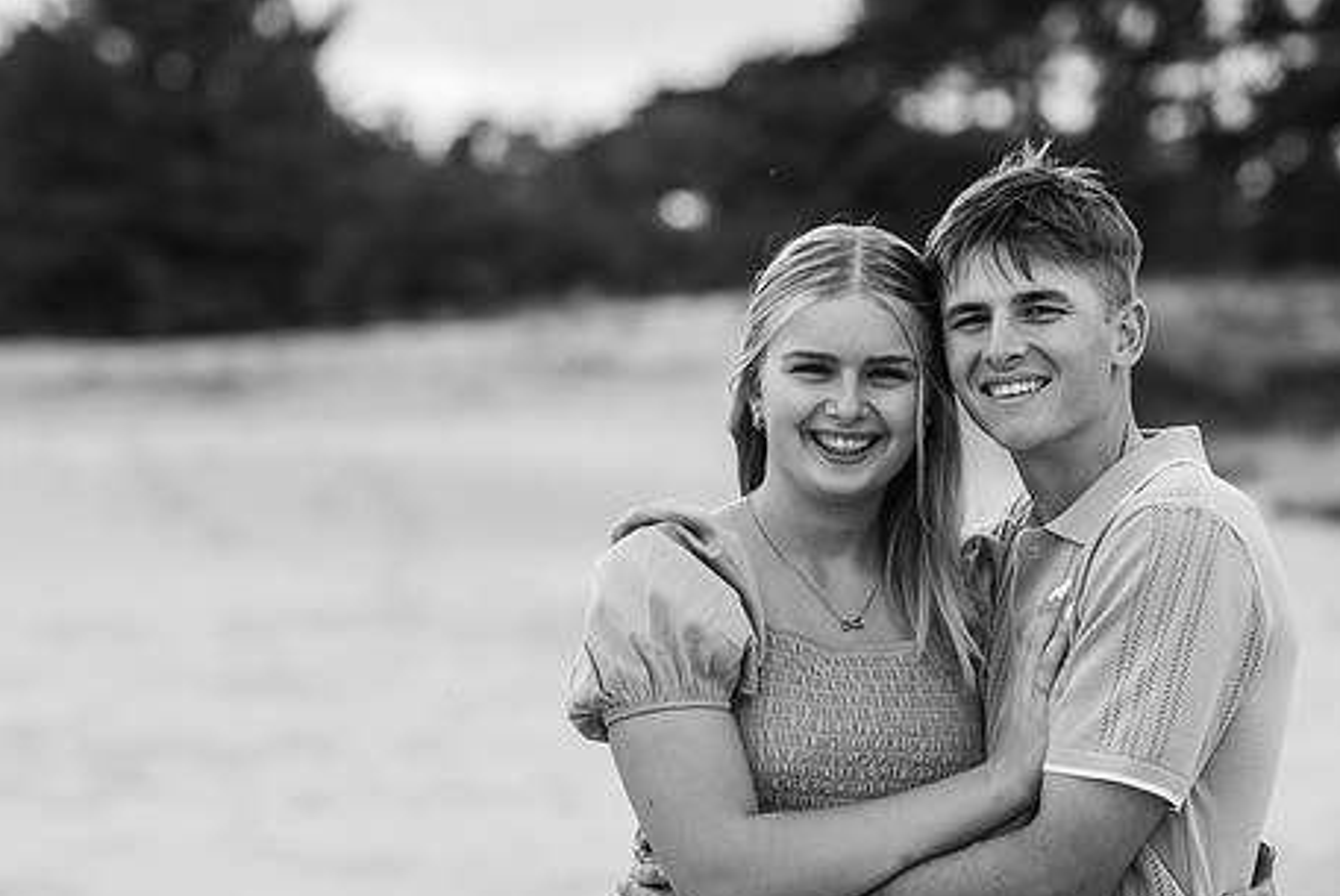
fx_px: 4024
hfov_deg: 18.9
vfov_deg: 12.7
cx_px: 611
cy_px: 566
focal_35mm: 108
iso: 200
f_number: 2.8
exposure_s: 1/1600
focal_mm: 85
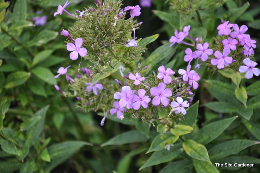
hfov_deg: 13.1
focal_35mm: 158
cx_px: 130
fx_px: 1137
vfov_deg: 8.7
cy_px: 86
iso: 200
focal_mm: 105
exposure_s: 1/125
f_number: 5.6
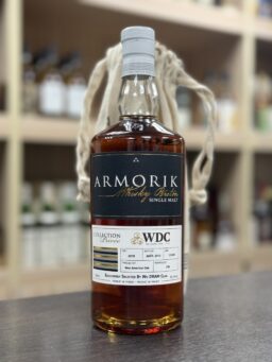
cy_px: 181
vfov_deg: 39.6
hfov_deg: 30.3
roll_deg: -0.4
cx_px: 136
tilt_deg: +0.3
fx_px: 503
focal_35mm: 48
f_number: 1.78
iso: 64
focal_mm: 6.76
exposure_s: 1/50
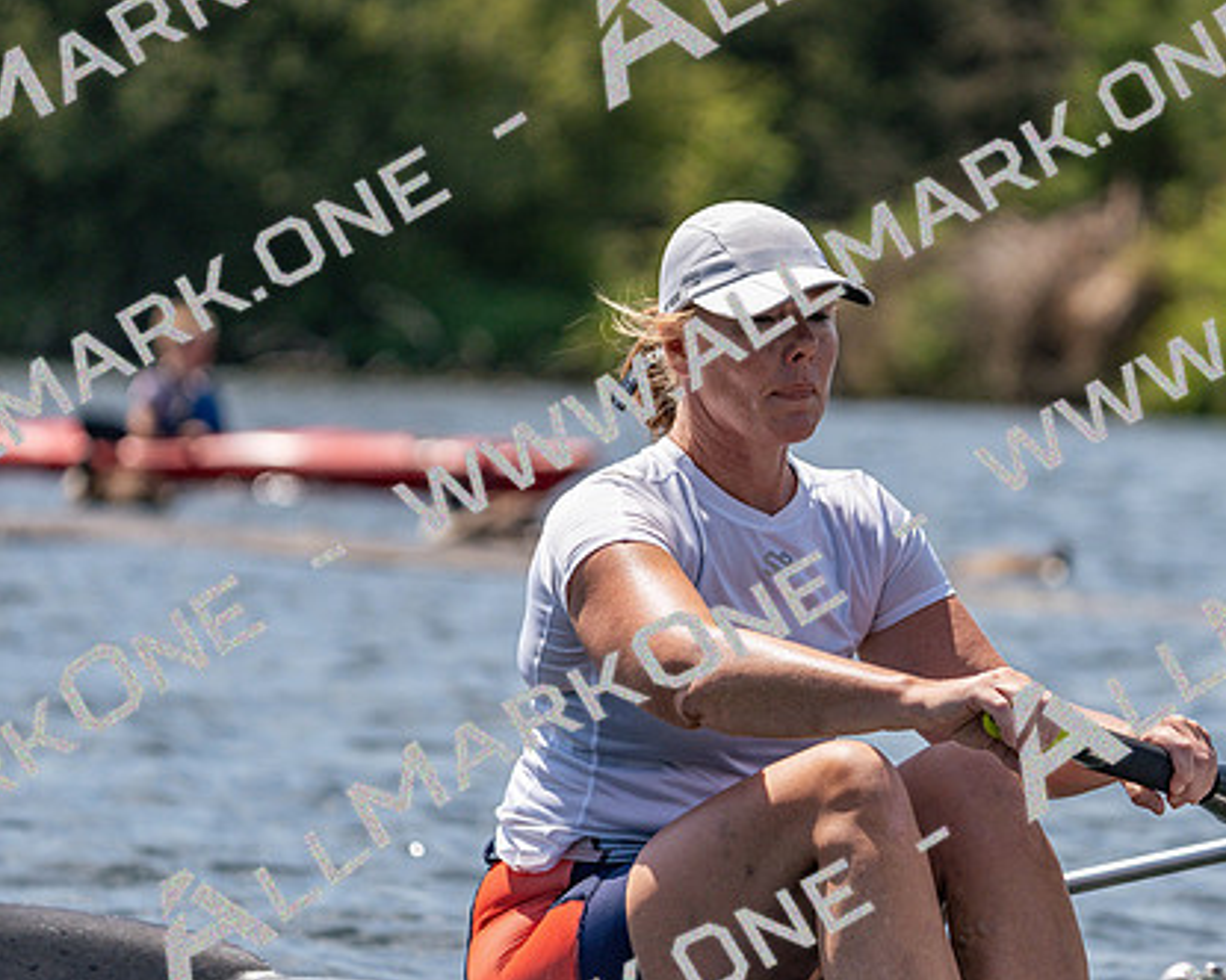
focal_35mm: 319
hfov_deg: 6.1
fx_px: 11575
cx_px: 759
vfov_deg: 4.9
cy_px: 542
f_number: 5.6
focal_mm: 243
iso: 250
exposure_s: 1/2000
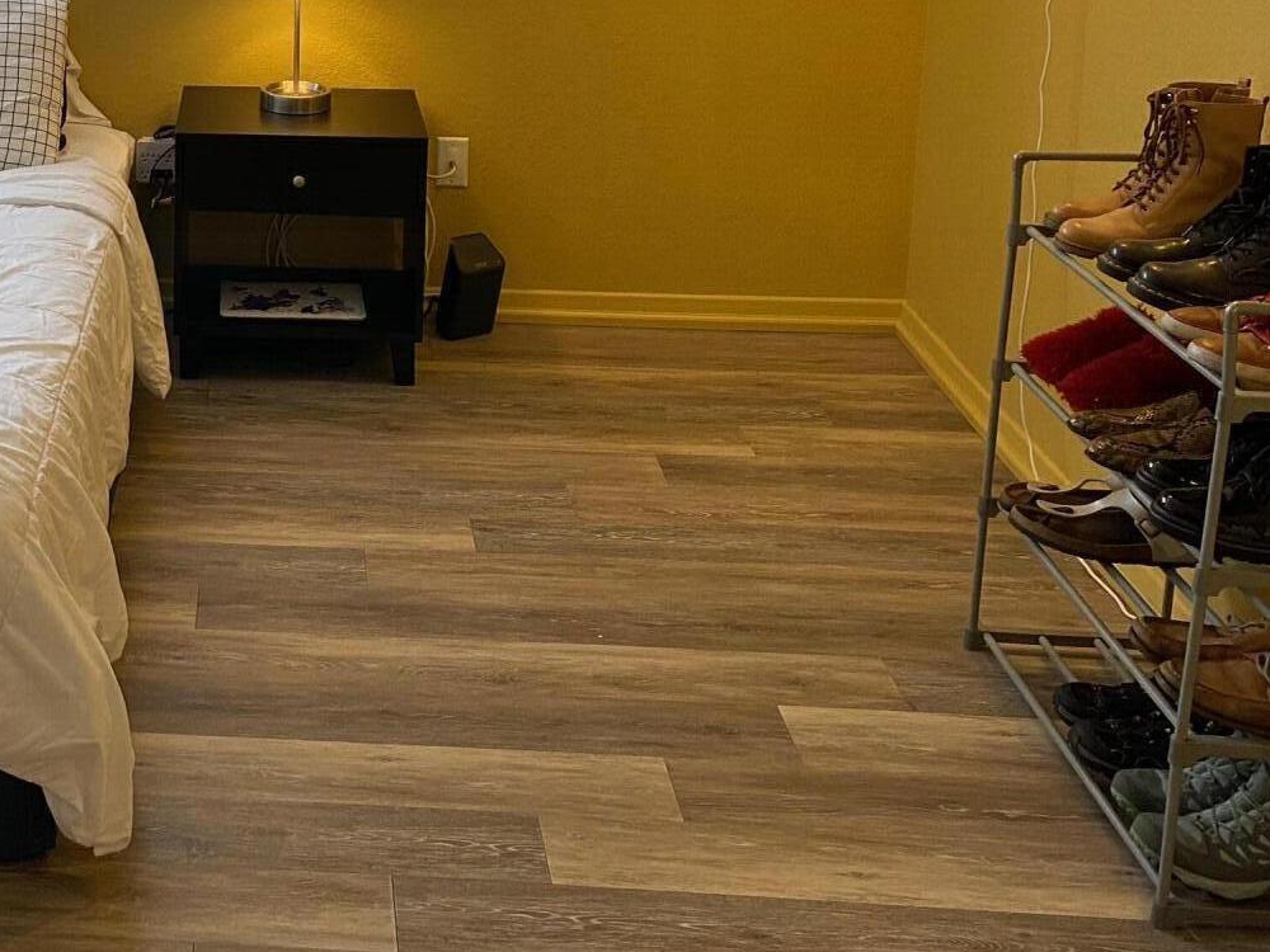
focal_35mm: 52
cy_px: 10
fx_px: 1908
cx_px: 105
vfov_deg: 26.6
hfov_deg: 34.6
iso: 80
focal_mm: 4.25
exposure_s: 1/60
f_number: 1.8
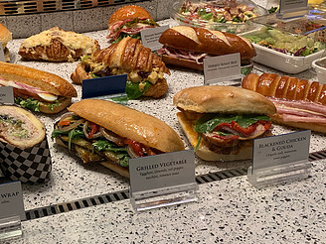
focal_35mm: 46
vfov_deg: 31.5
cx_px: 104
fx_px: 433
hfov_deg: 40.6
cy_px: 125
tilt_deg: -30.0
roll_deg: +1.2
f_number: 1.8
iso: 80
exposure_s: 1/60
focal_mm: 4.25
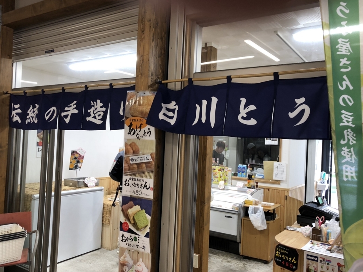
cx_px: 188
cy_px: 143
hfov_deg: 58.3
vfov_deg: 45.4
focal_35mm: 31
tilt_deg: +1.7
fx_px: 325
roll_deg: -2.7
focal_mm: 3.99
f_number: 1.8
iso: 40
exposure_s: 1/33
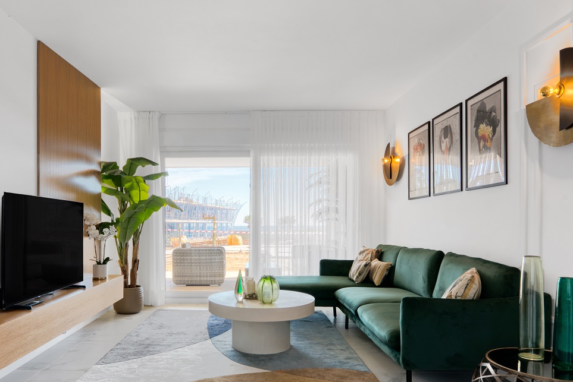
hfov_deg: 71.0
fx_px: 398
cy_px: 213
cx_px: 239
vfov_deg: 51.2
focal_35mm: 25
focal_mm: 16
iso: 100
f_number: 10
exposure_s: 1/15
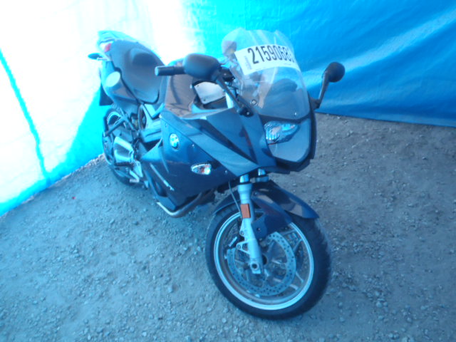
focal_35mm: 28
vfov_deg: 49.7
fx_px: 369
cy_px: 171
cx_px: 228
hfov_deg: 63.4
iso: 200
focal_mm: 5
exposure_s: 1/13
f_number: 3.5
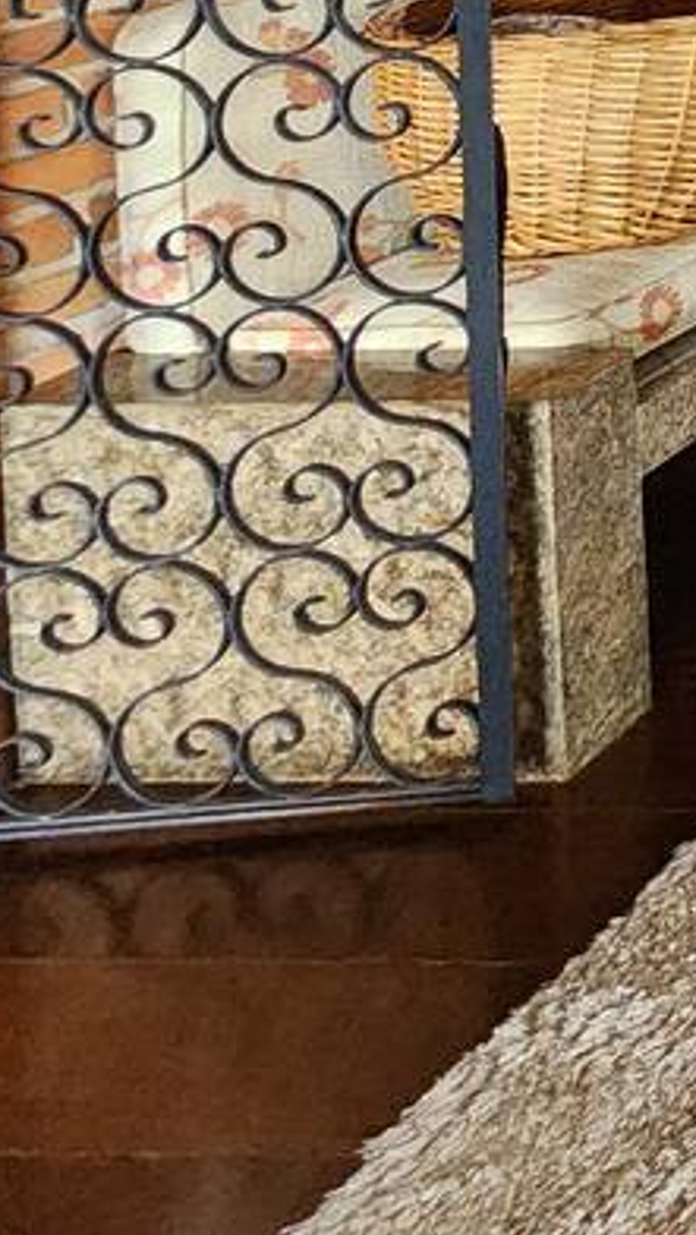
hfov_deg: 11.3
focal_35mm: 52
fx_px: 1703
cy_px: -457
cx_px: 2126
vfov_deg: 29.8
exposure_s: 1/60
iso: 400
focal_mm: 2.2
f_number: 2.2
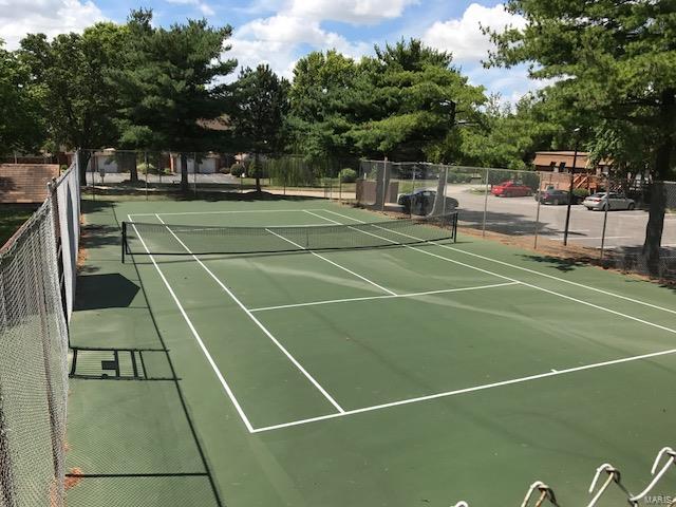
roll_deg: -1.7
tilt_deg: -10.8
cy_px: 254
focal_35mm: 28
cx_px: 338
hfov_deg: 63.4
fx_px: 547
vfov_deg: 49.7
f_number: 1.8
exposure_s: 1/2283
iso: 20
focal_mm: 3.99
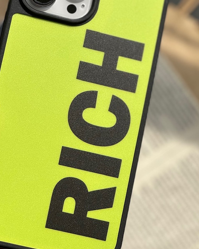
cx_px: 71
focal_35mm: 151
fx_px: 1111
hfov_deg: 10.2
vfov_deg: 12.8
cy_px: 93
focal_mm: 9
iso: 25
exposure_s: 1/919
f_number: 2.8
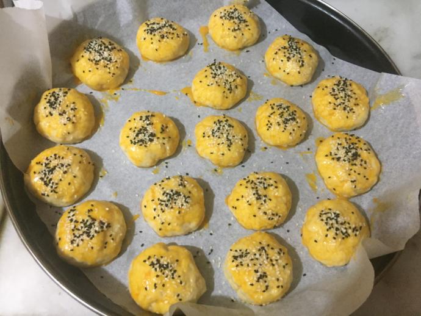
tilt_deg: -63.5
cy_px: 158
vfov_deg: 48.3
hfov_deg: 61.6
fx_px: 353
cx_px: 210
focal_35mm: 29
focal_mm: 4.15
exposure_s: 1/25
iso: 320
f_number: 2.2
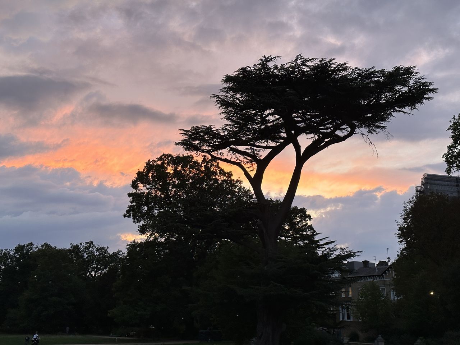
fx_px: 638
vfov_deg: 30.3
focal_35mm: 48
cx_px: 230
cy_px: 172
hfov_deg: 39.7
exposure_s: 1/101
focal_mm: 6.86
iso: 80
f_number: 1.78
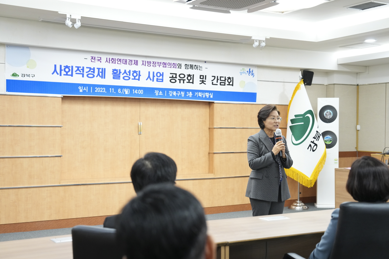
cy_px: 130
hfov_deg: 40.3
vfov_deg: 27.5
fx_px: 529
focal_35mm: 49
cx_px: 194
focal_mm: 49
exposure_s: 1/160
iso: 2500
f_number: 4
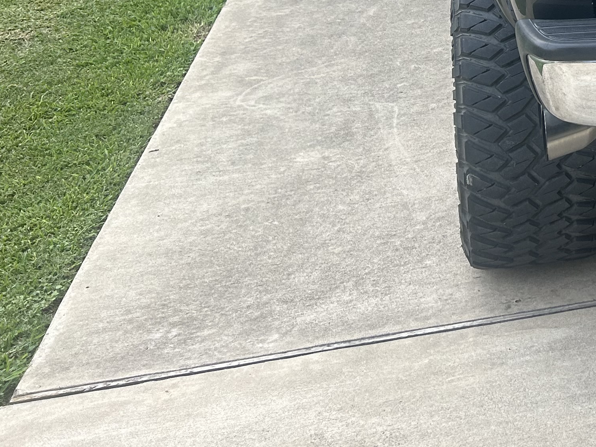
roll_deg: +0.9
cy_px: -128
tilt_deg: -9.9
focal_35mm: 70
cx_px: 755
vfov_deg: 19.4
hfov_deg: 24.6
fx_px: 1205
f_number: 1.5
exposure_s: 1/295
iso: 50
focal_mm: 5.7
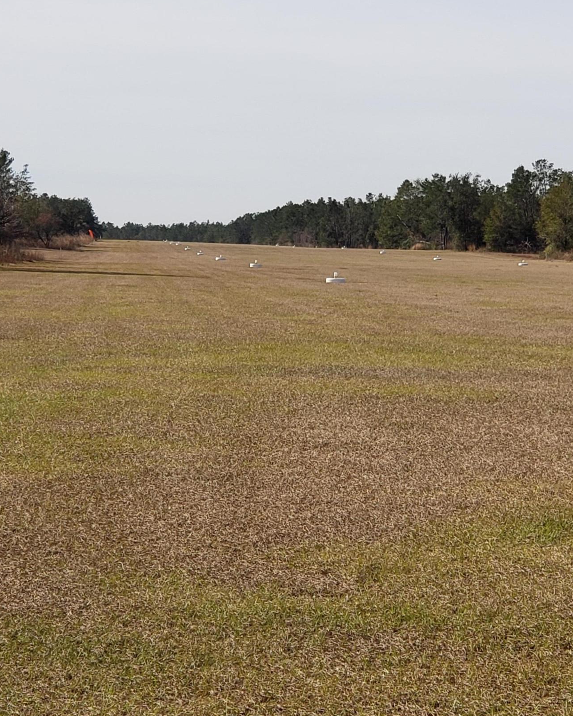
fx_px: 1335
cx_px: 314
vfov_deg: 29.9
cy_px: 277
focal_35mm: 63
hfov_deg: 24.2
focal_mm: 6
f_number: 2.4
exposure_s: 1/947
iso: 32
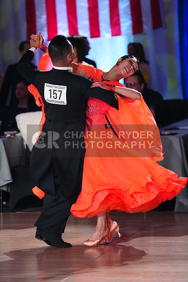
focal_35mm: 200
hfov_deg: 6.9
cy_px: 141
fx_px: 1566
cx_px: 94
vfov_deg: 10.3
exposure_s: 1/500
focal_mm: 200
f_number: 2.8
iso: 3200
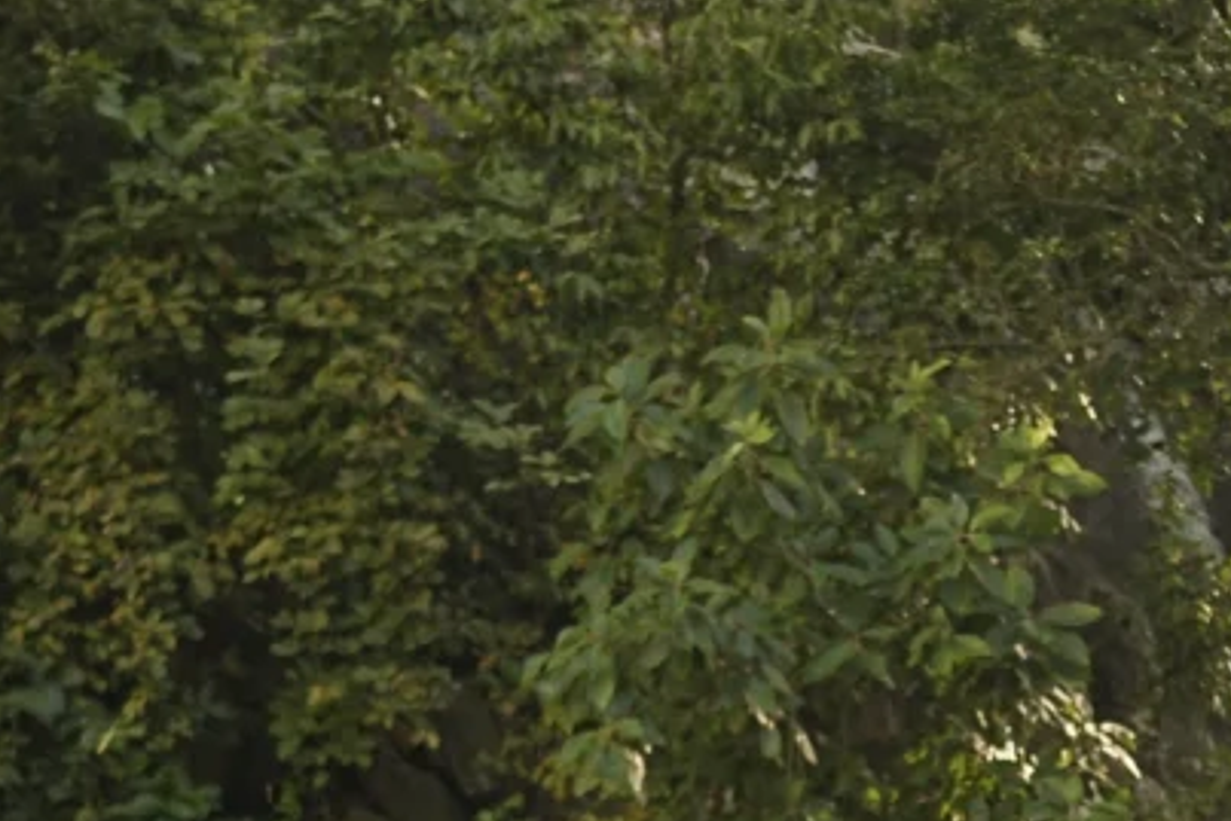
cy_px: 1039
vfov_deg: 14.8
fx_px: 3044
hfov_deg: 22.6
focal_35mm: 89
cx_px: 953
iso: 125
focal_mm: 35
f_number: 1.4
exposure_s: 1/100
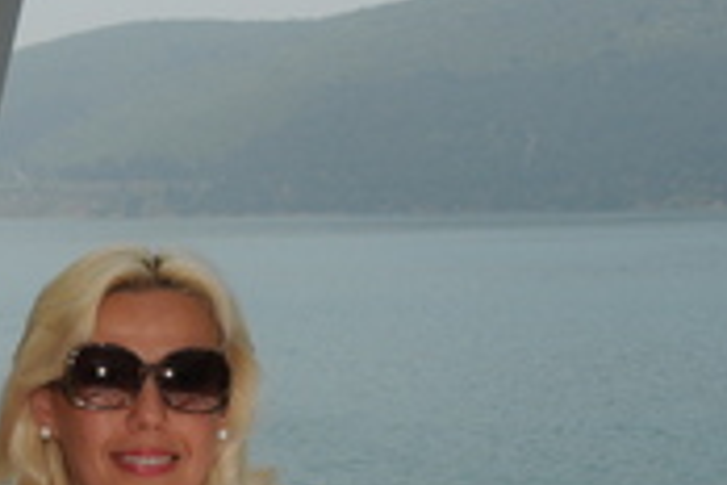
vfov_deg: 10.5
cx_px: 125
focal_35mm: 128
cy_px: 604
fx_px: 2592
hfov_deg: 15.8
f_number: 22
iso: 400
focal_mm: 31
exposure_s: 1/250
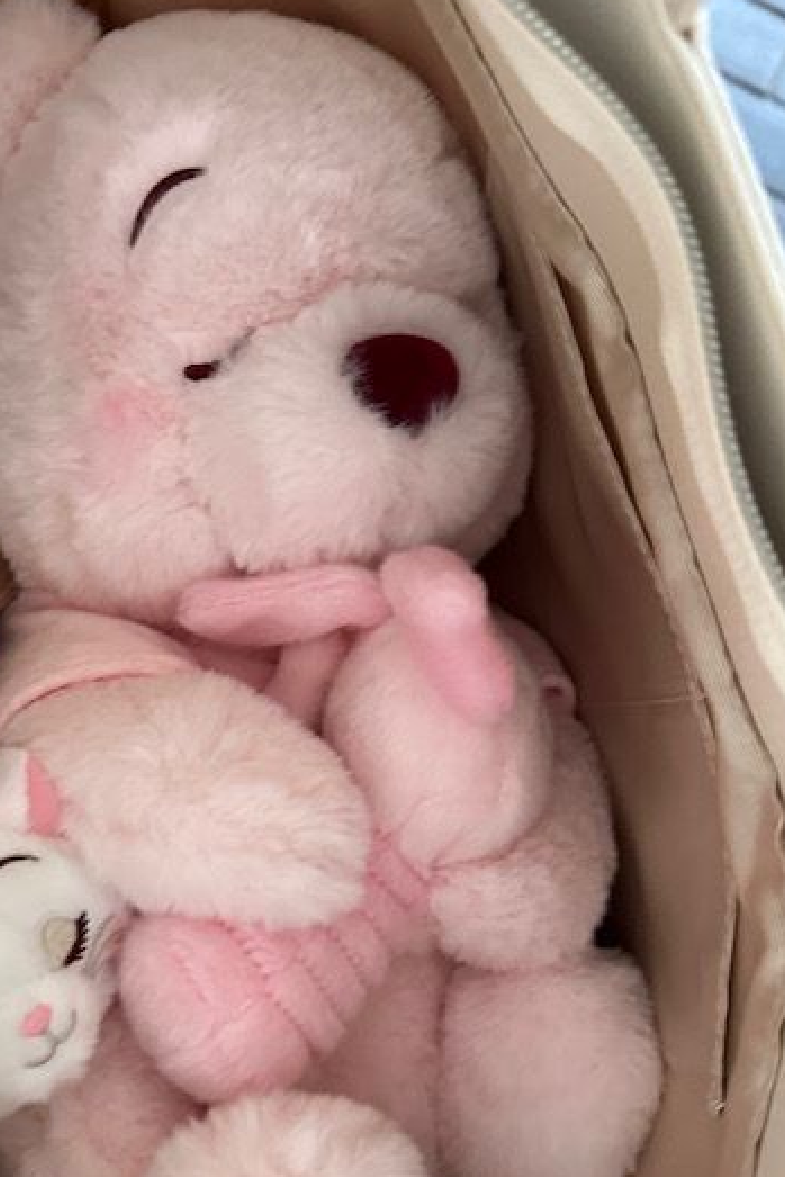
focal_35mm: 35
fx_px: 1144
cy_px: 662
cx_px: 236
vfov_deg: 54.3
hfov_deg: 37.3
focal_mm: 6.86
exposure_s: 1/50
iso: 400
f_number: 1.78
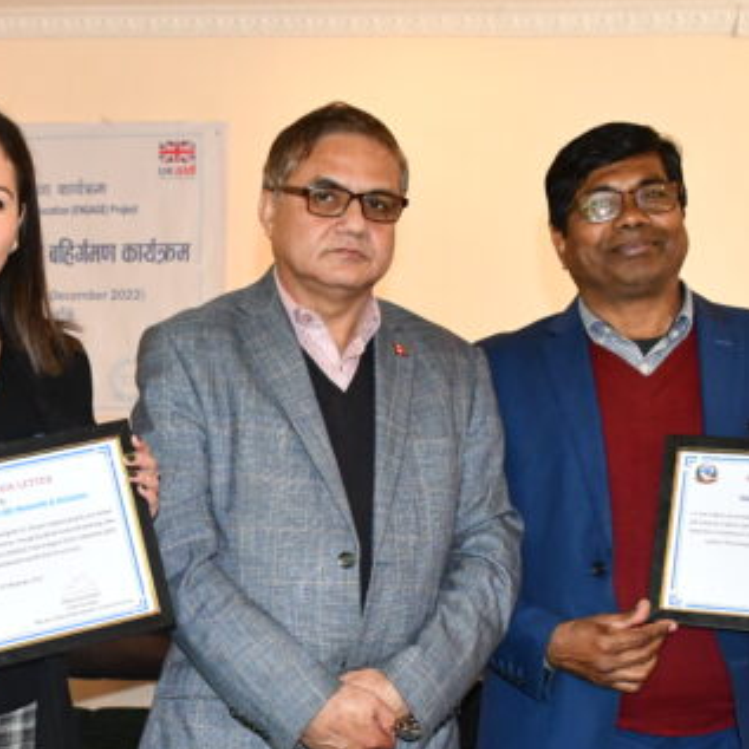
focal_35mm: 68
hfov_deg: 24.8
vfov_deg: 25.0
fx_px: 1665
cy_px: 567
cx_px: 121
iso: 3600
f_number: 3.5
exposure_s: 1/60
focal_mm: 22
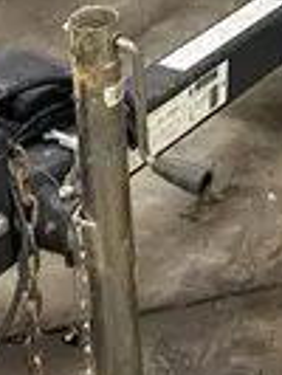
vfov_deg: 12.9
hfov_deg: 10.0
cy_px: -221
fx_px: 1551
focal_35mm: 143
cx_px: 465
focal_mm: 5.1
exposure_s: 1/60
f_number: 1.6
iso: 100
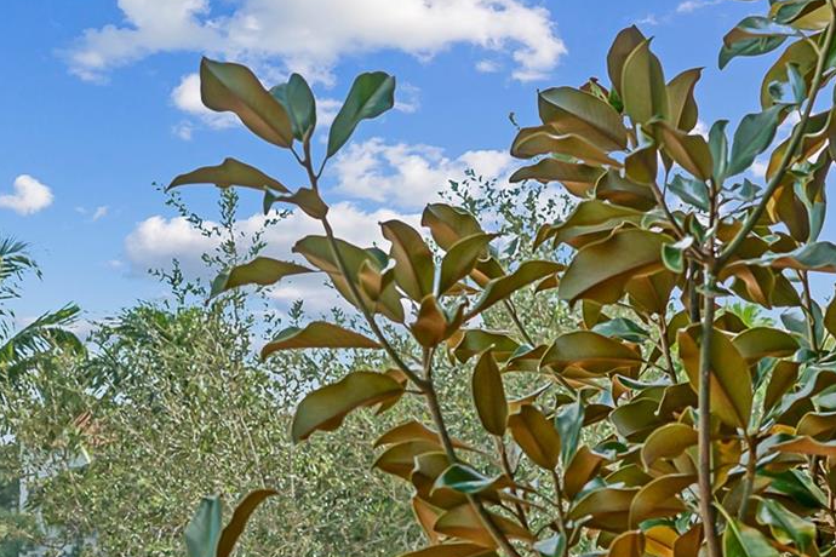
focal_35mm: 174
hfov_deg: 11.8
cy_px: 576
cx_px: 229
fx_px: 4040
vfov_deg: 7.8
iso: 200
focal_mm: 50
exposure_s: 1/800
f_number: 7.1
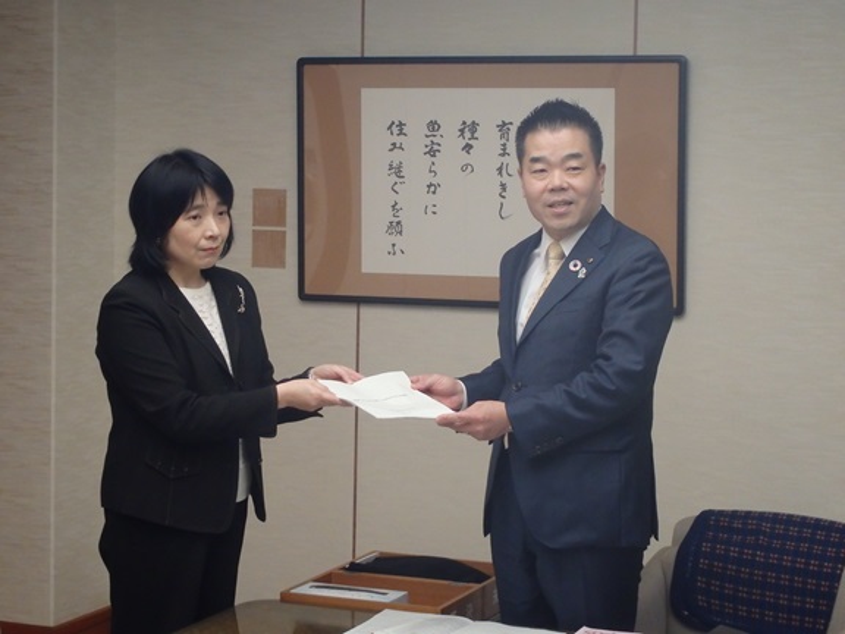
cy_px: 317
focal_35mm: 84
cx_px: 422
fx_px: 2050
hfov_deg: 23.3
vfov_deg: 17.6
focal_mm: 15.1
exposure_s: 1/60
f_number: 4.4
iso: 640
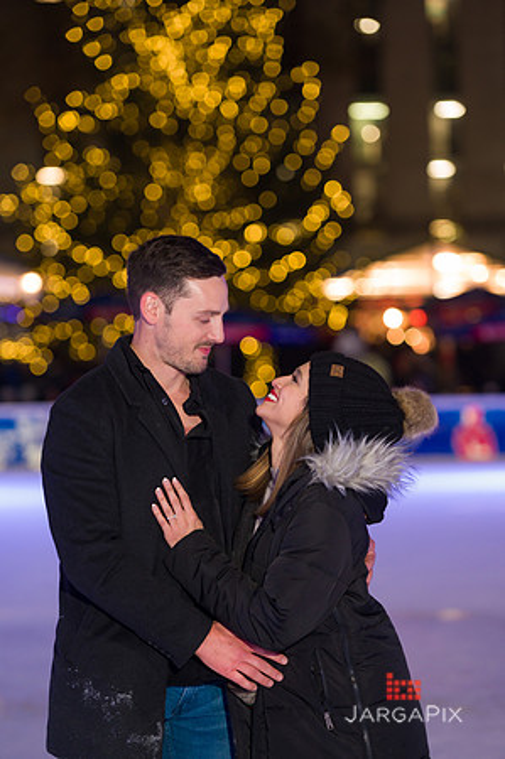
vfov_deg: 15.2
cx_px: 252
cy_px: 380
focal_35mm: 135
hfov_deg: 10.1
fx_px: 2847
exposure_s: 1/200
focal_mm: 135
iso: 2000
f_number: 3.2
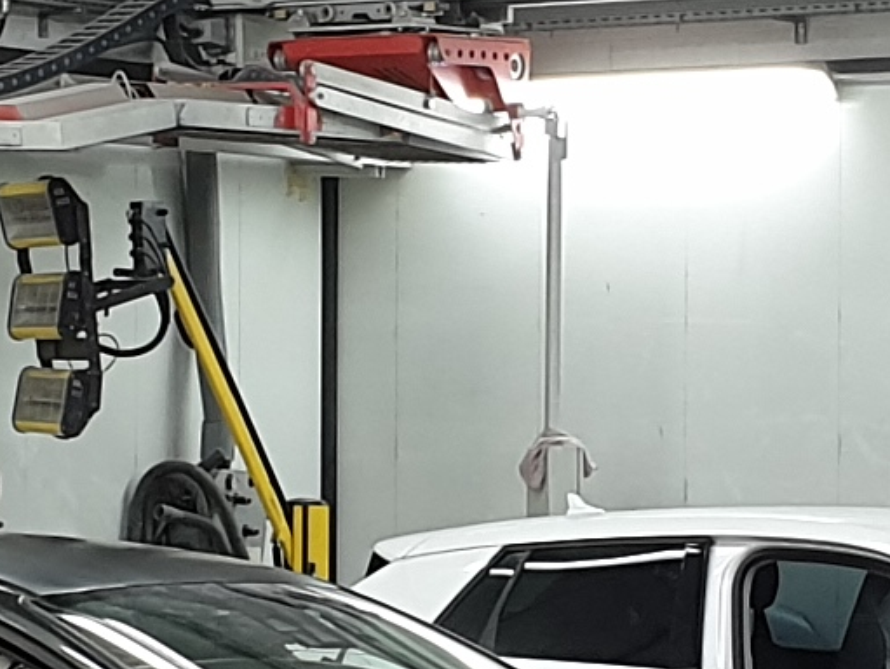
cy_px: 420
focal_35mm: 205
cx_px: 463
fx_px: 5274
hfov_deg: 9.6
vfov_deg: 7.3
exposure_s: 1/50
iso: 125
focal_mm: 4.3
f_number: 2.4
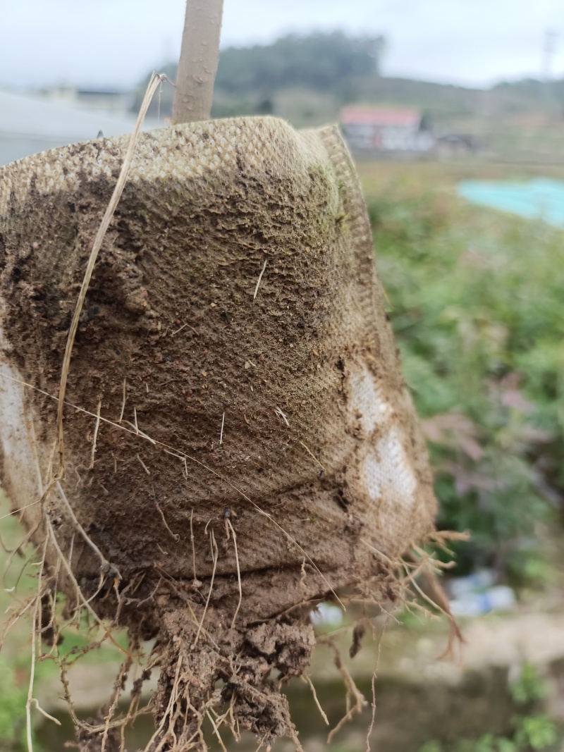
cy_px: 376
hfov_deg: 54.9
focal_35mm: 25
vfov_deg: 69.4
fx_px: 543
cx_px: 282
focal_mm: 4.71
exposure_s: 1/177
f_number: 1.79
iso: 100
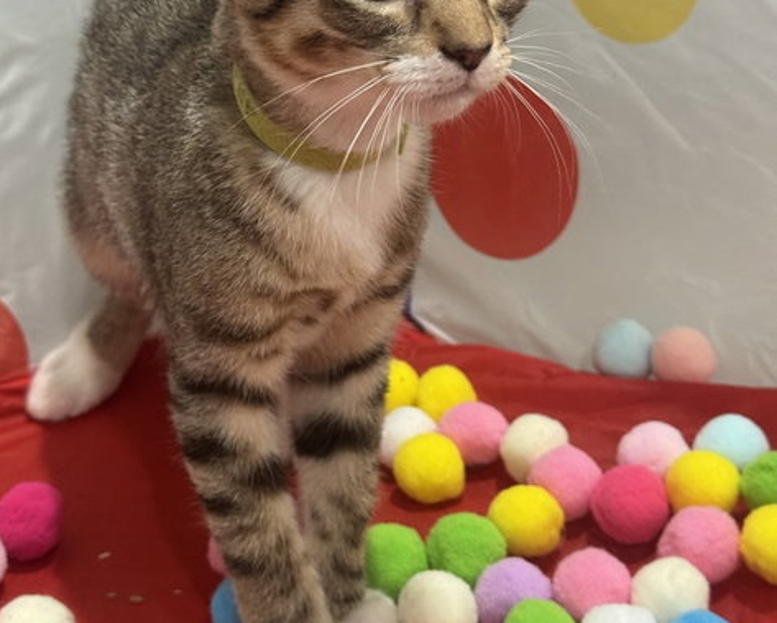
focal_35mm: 66
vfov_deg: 23.1
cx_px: 370
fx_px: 1519
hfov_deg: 28.7
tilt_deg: -22.8
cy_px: 223
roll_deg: -0.5
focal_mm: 6.76
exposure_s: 1/40
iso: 320
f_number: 1.78
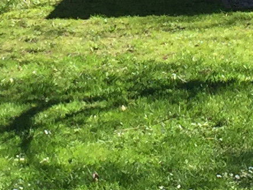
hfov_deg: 9.2
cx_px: 94
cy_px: -83
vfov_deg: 6.8
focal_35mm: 216
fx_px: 1580
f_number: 2.2
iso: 32
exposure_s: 1/775
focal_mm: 4.15
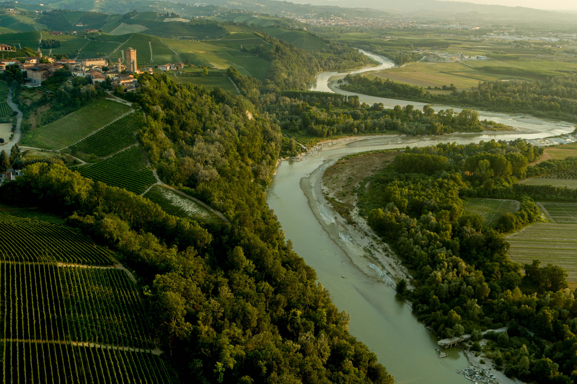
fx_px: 577
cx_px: 288
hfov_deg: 53.2
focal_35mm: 36
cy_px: 192
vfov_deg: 36.8
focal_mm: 24
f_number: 5
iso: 200
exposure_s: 1/50
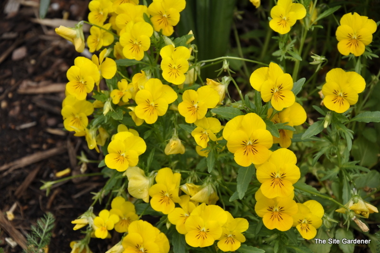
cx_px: 190
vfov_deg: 8.7
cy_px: 126
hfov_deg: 13.1
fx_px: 1661
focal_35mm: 158
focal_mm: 105
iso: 200
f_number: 9
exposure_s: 1/320
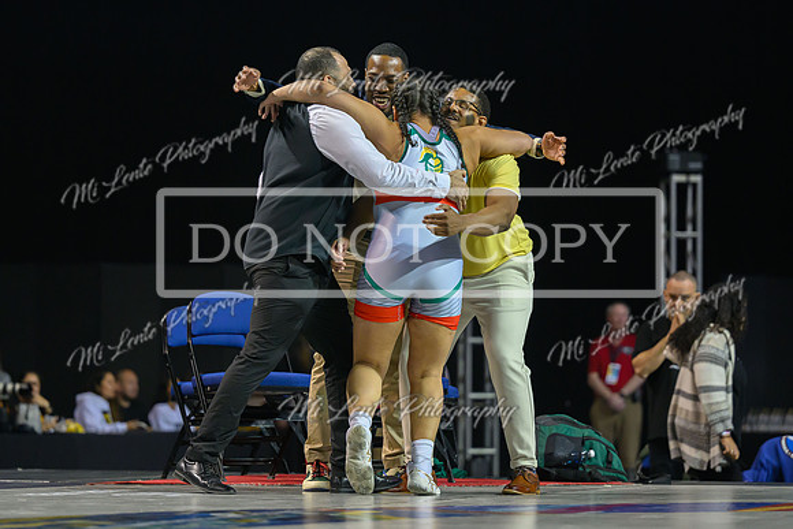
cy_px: 235
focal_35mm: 152
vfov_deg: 9.0
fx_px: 3350
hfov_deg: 13.5
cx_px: 381
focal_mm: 120
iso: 3200
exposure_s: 1/800
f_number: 2.8
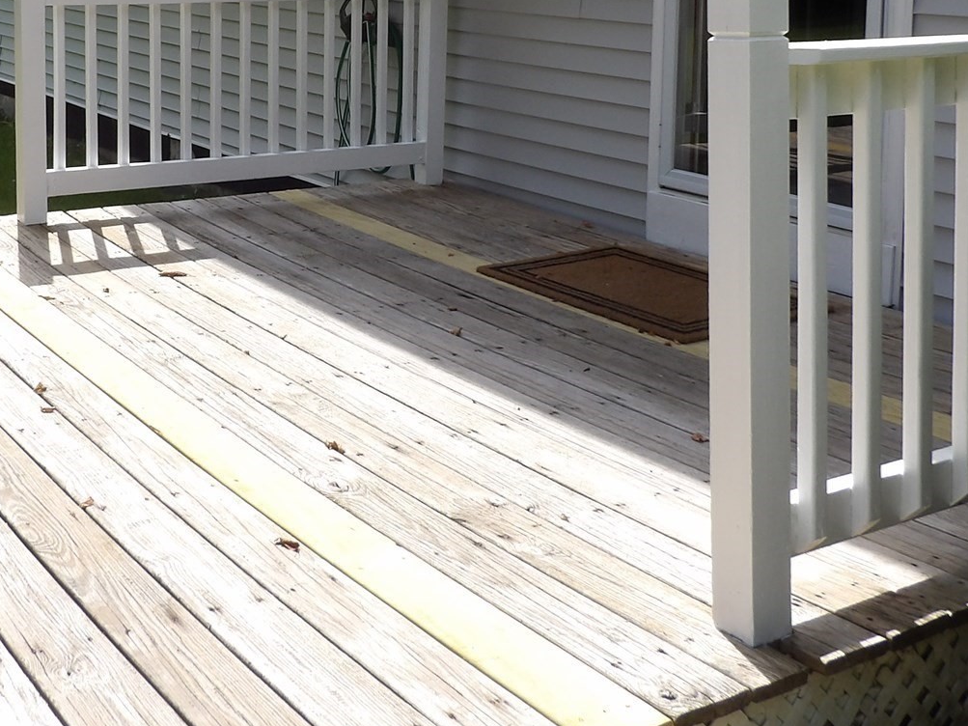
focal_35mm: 49
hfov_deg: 38.5
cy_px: 71
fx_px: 1370
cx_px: 324
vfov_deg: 28.5
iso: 100
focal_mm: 4.3
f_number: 5.6
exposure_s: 1/241
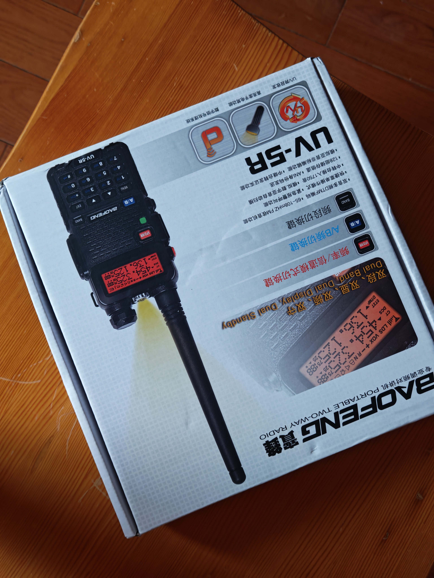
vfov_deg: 39.7
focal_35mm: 48
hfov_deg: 30.3
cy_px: 289
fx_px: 802
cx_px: 217
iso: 200
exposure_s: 1/33
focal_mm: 6.67
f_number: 1.9
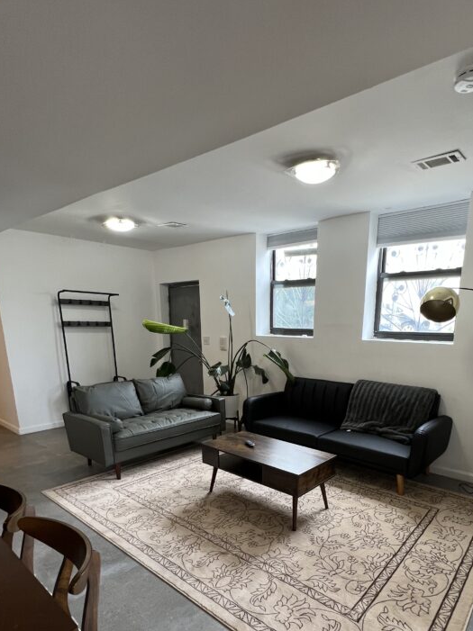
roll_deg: -1.3
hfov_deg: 68.1
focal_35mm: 19
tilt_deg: -14.6
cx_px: 277
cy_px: 416
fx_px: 346
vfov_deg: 82.1
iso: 125
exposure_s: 1/60
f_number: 1.8
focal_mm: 1.57
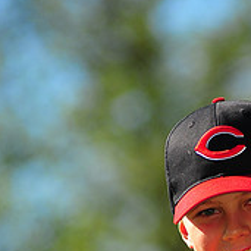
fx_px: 4258
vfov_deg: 3.4
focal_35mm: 519
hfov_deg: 3.4
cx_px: 267
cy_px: 310
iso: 200
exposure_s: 1/1600
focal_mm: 180
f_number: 3.5
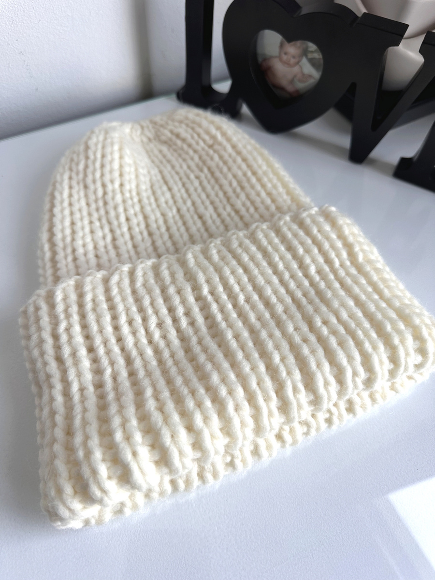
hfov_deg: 56.8
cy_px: 290
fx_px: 402
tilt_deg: -58.5
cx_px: 218
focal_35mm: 24
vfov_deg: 71.6
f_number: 1.78
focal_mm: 6.86
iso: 64
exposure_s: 1/121
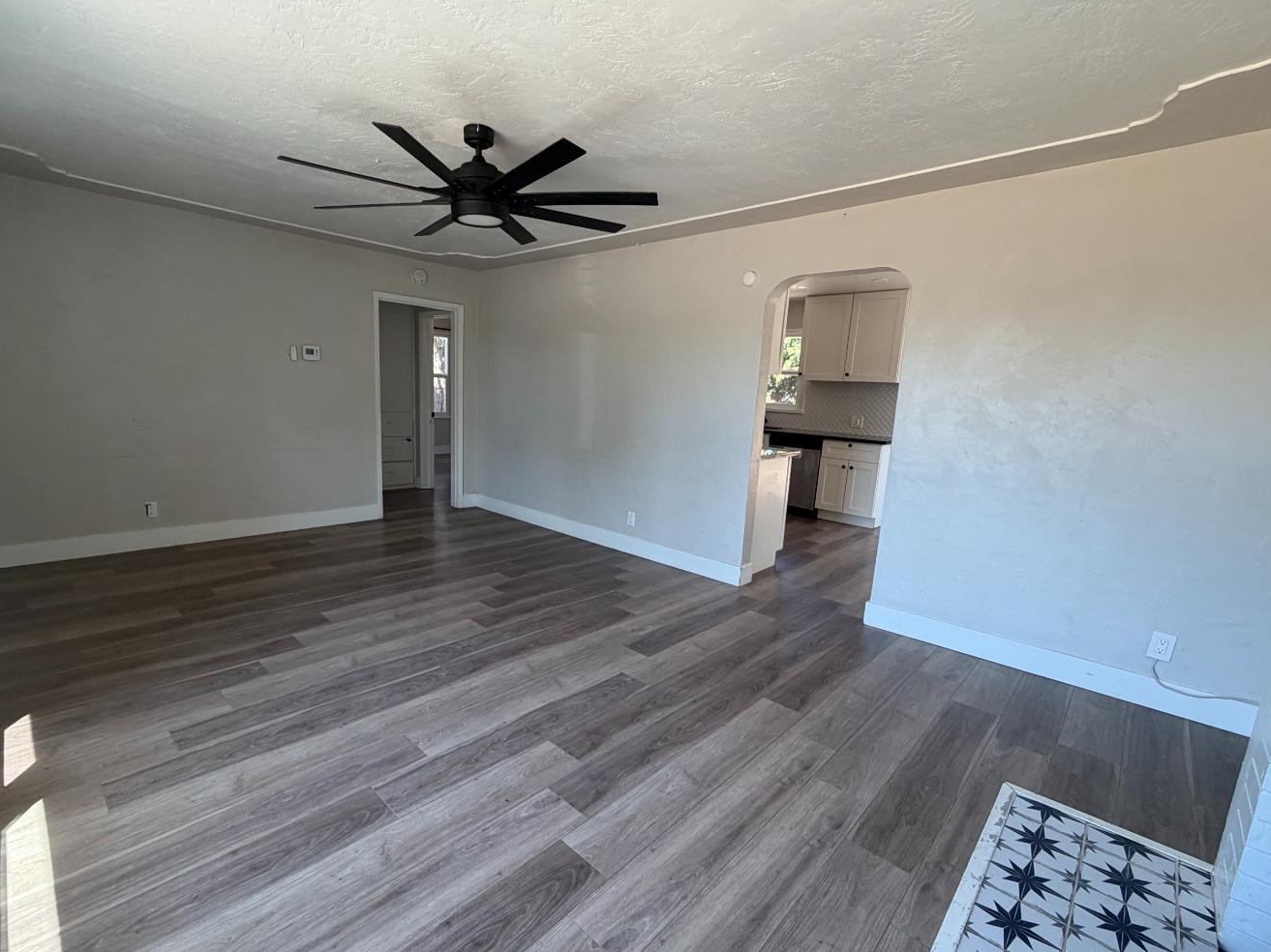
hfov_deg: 94.4
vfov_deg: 78.0
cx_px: 600
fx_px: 587
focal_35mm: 16
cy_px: 494
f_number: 2.2
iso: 125
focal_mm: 2.22
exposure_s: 1/121
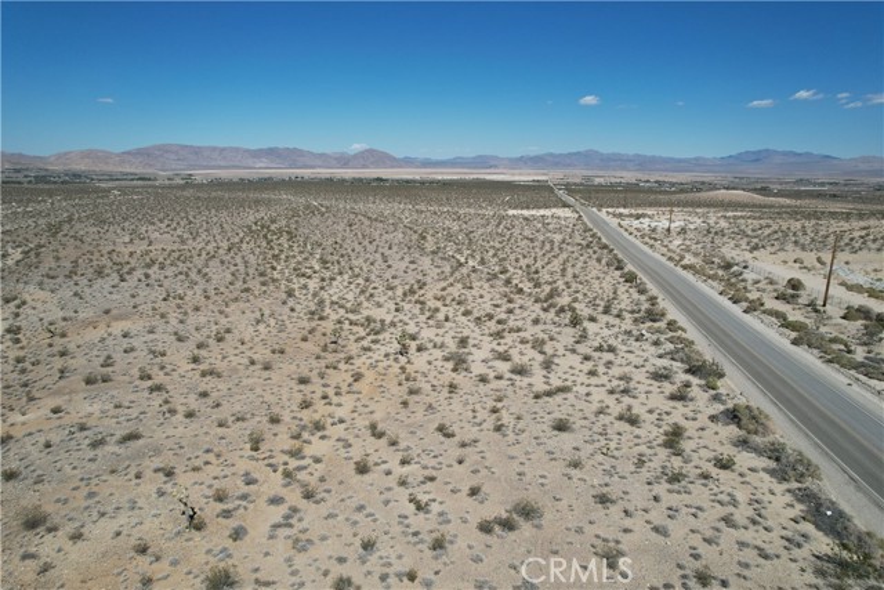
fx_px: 540
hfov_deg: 78.6
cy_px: 295
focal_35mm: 22
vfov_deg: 57.3
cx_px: 442
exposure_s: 1/3200
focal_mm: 8.38
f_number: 2.8
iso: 100
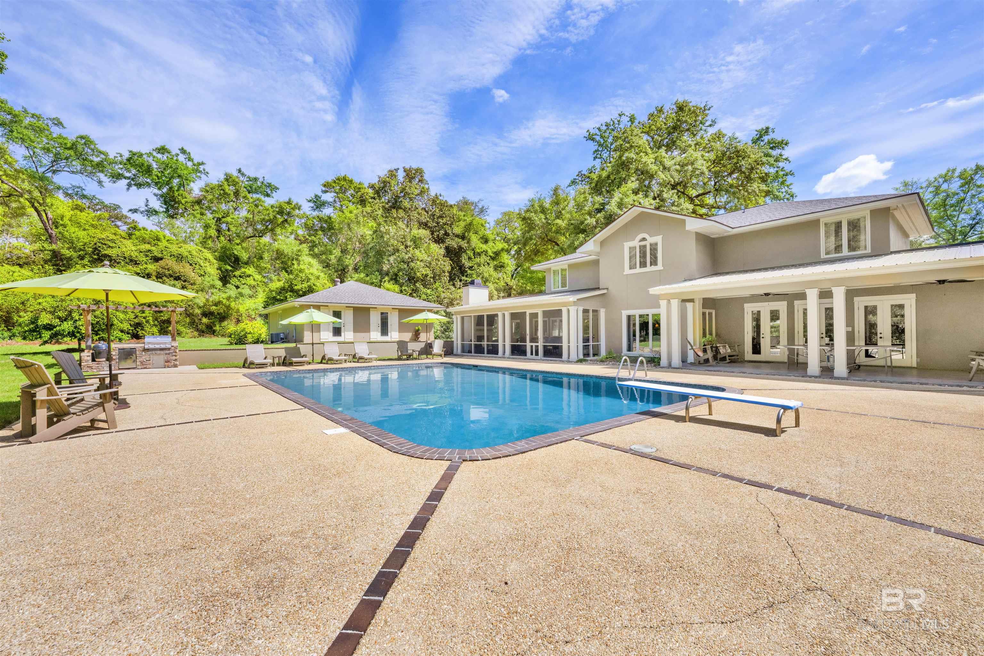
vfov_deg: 81.2
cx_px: 492
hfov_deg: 104.3
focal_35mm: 14
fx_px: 383
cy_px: 328
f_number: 11
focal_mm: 14
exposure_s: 1/800
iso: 400
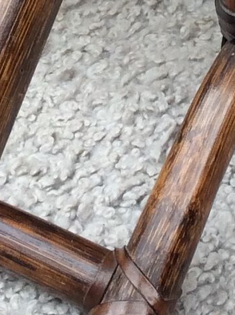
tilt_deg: -33.1
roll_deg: +6.6
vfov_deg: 10.7
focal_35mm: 176
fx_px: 1597
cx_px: 140
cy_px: -192
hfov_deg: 8.4
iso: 32
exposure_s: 1/204
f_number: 2.4
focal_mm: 3.3
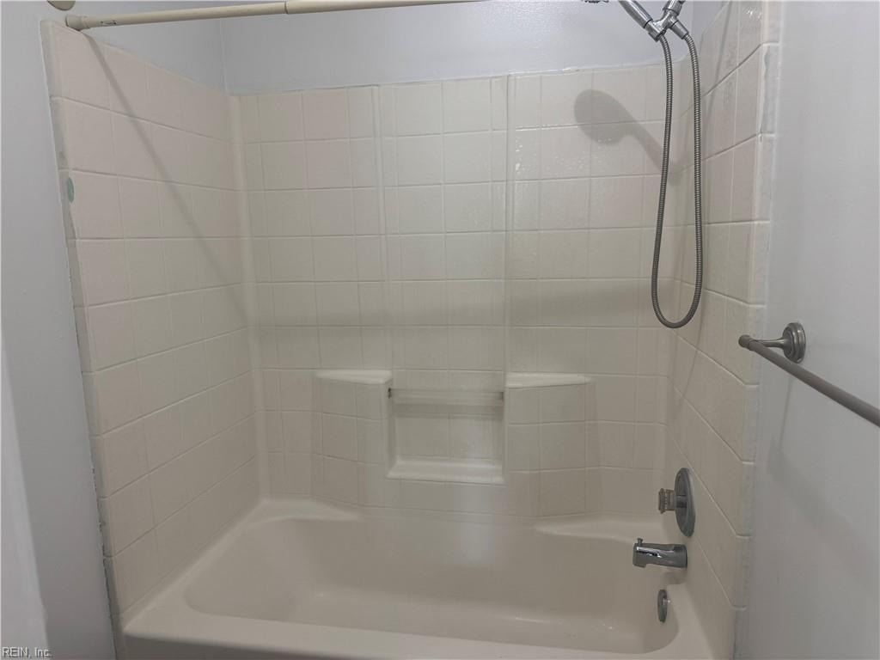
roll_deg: +1.5
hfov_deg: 71.6
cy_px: 330
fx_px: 610
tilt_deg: -8.4
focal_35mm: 24
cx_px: 440
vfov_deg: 56.8
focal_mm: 6.76
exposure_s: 1/60
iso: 160
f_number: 1.78
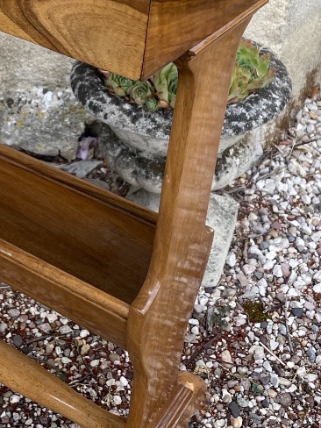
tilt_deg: -27.5
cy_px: 51
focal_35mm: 64
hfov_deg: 22.7
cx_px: 86
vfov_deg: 29.2
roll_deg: -3.8
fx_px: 791
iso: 32
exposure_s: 1/144
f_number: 1.6
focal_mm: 4.2
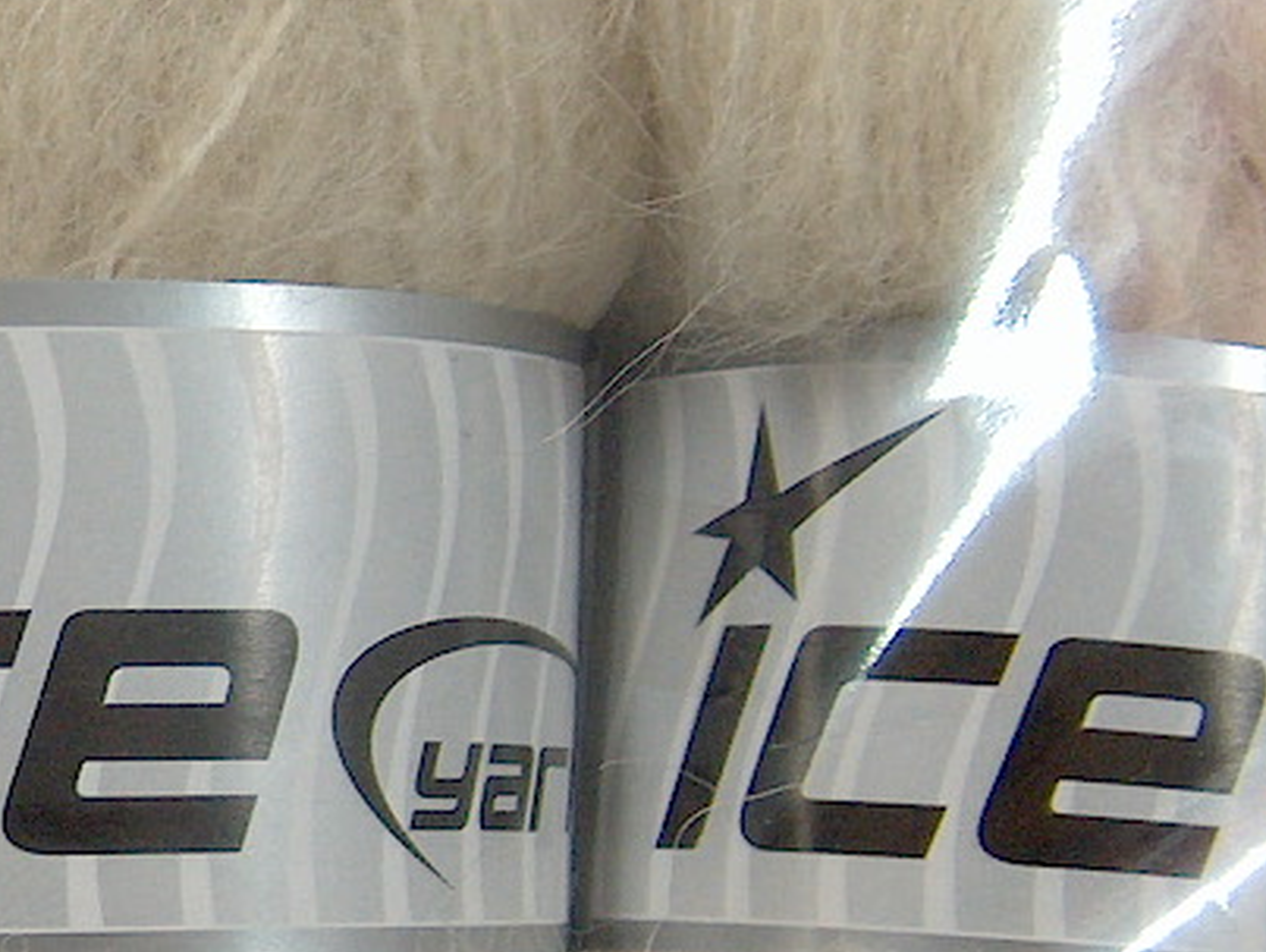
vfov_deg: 12.4
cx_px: -471
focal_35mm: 119
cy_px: 785
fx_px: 4356
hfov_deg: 15.6
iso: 200
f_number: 2.8
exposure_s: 1/11.8
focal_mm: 7.6
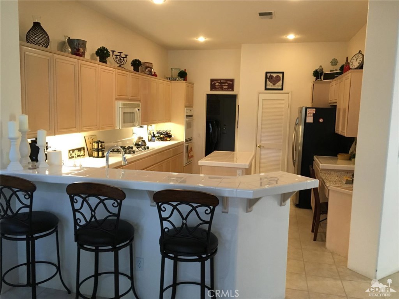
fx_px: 334
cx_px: 200
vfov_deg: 48.2
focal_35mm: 29
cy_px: 150
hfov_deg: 61.7
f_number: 2.2
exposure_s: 1/30
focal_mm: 4.15
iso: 160
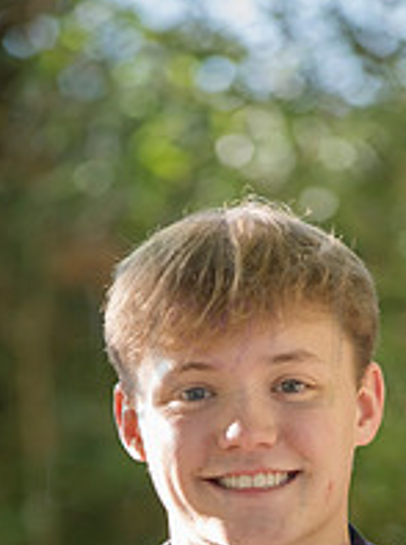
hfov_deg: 3.4
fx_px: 6903
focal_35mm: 440
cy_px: 581
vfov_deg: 4.5
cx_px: 224
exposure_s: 1/320
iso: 800
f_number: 4.5
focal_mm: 200
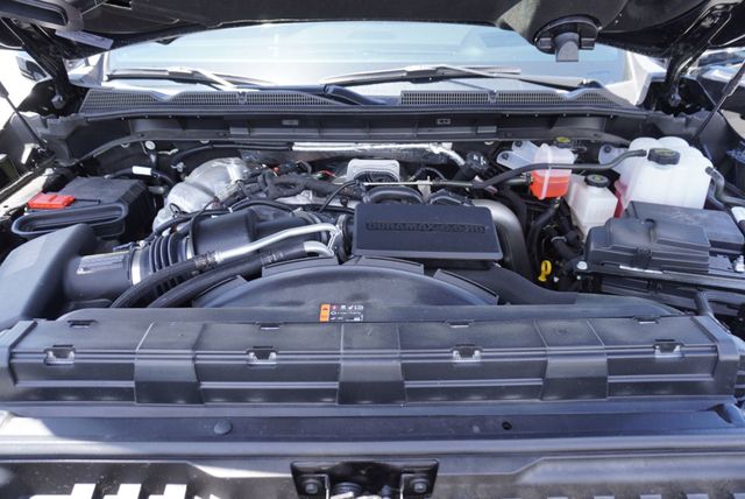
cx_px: 372
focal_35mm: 24
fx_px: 497
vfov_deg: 53.2
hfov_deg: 73.7
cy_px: 250
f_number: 4
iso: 100
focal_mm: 16
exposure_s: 1/60
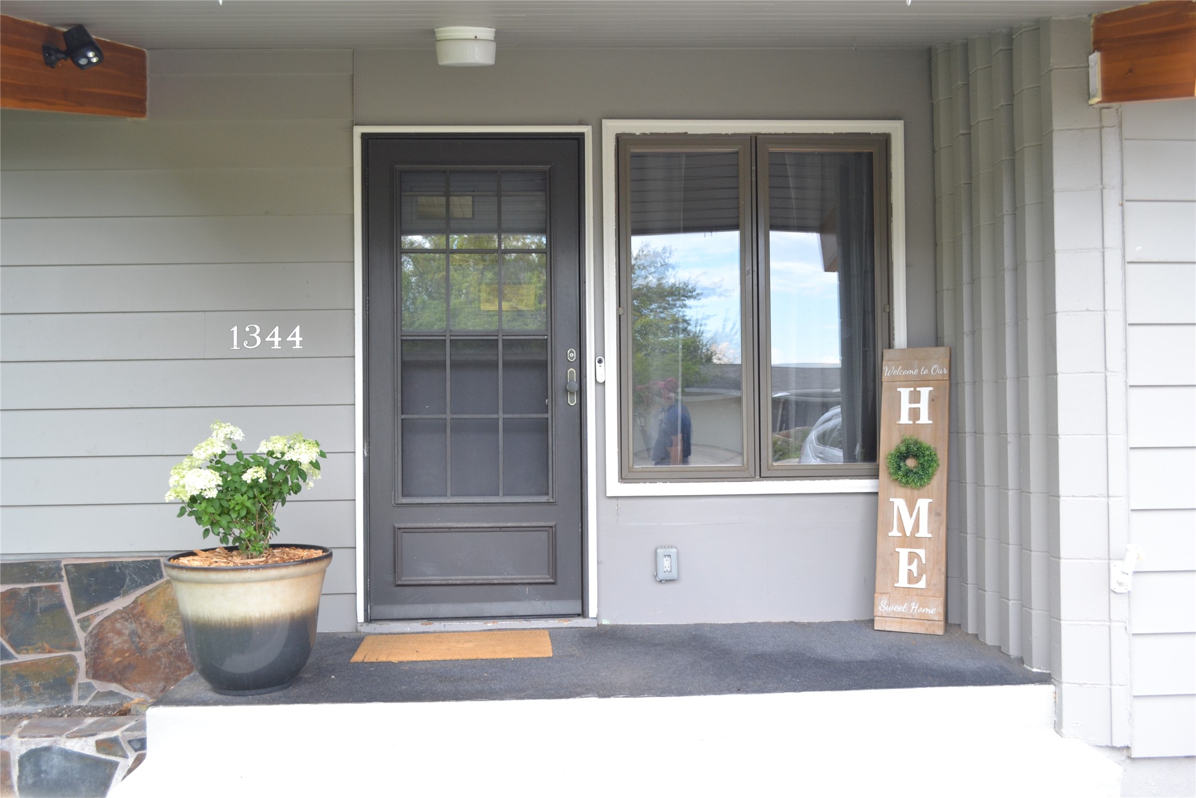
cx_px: 598
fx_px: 1096
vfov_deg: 40.0
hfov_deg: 57.2
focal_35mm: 33
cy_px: 399
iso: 360
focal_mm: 22
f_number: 5.6
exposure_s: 1/125
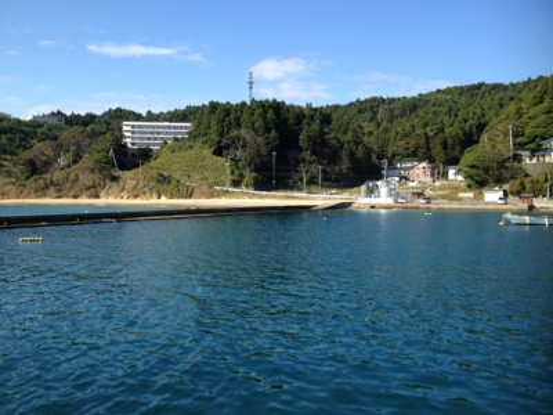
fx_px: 559
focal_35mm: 35
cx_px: 276
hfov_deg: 52.6
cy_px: 208
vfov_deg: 40.7
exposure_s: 1/1151
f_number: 2.4
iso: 50
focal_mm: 4.28
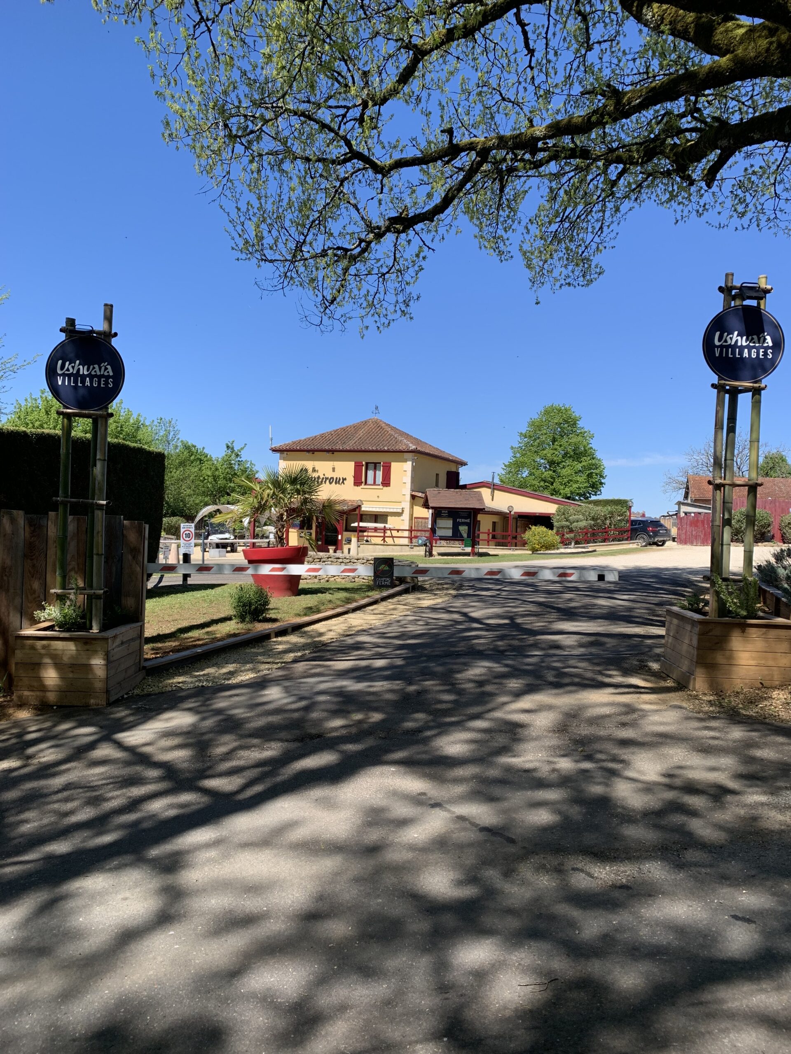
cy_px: 527
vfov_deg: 67.3
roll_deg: -2.0
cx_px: 396
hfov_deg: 53.1
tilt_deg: +0.0
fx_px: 792
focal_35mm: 26
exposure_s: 1/1513
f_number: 1.8
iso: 25
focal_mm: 4.25
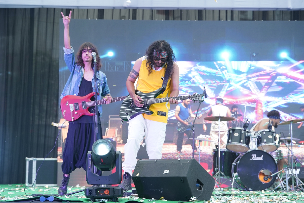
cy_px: 102
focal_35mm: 109
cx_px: 152
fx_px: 920
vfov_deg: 12.6
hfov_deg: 18.8
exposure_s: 1/160
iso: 1000
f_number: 4.5
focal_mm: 109
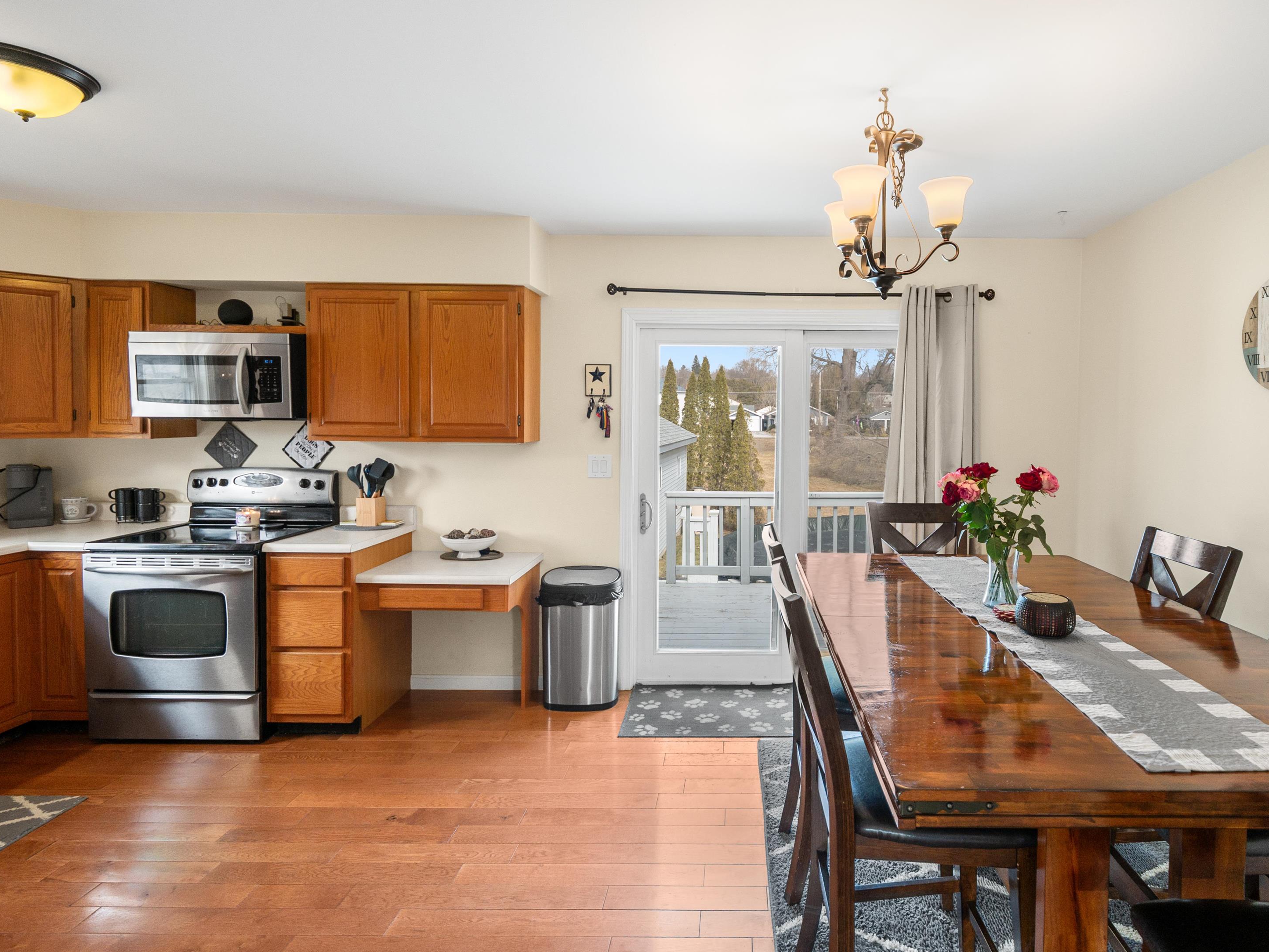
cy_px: 483
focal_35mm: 17
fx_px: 623
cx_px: 615
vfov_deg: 74.7
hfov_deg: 91.0
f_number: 2.8
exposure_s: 1/60
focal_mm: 8
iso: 320
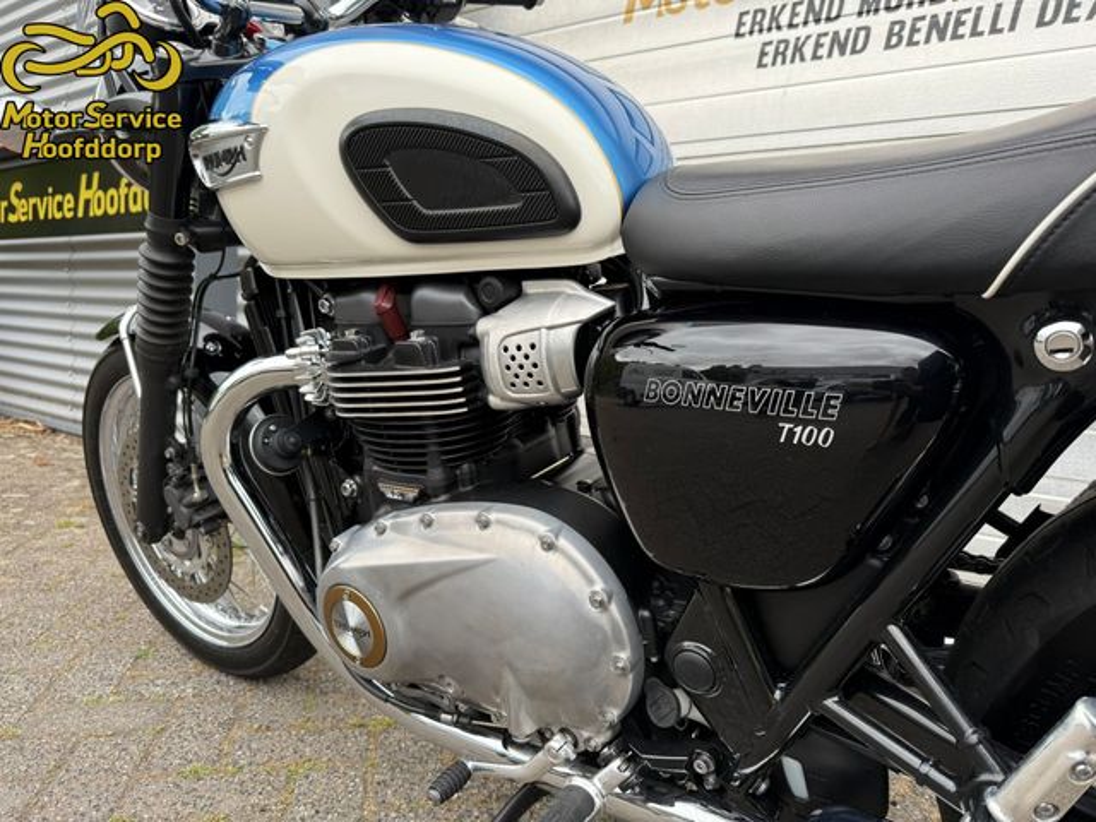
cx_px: 548
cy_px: 411
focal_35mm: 24
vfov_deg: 56.8
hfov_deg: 71.6
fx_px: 760
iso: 100
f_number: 1.78
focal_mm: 6.76
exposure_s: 1/348
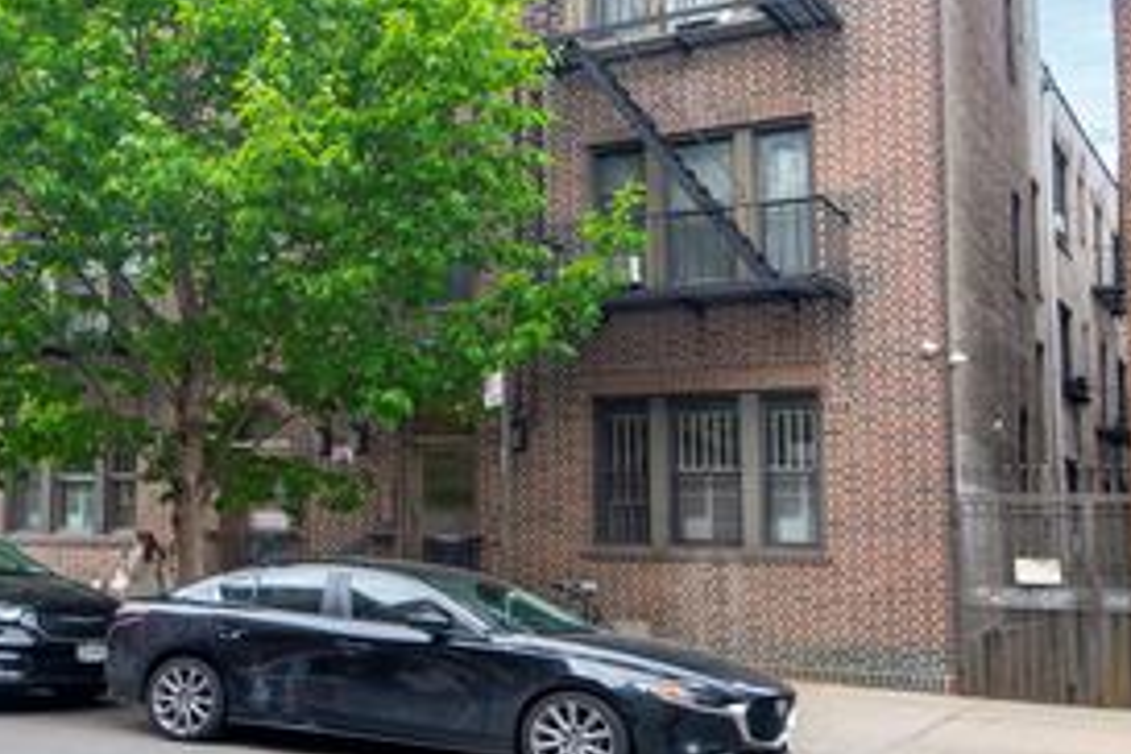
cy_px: 126
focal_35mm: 33
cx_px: 389
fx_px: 1037
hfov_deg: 56.2
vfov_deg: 38.1
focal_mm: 18
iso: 320
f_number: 6.3
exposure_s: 1/160
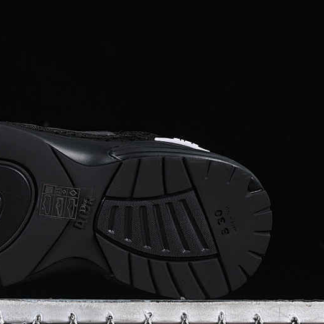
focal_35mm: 132
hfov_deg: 13.1
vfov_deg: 13.2
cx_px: 39
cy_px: 160
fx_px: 1398
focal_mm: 50
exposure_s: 1/50
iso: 160
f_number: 6.3
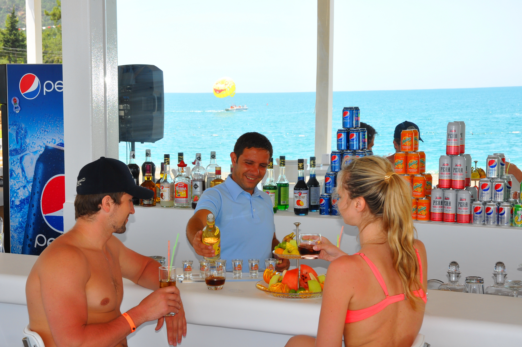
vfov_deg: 19.1
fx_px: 1028
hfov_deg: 28.5
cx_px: 244
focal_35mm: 71
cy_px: 174
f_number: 9
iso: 250
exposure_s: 1/200
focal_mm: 44
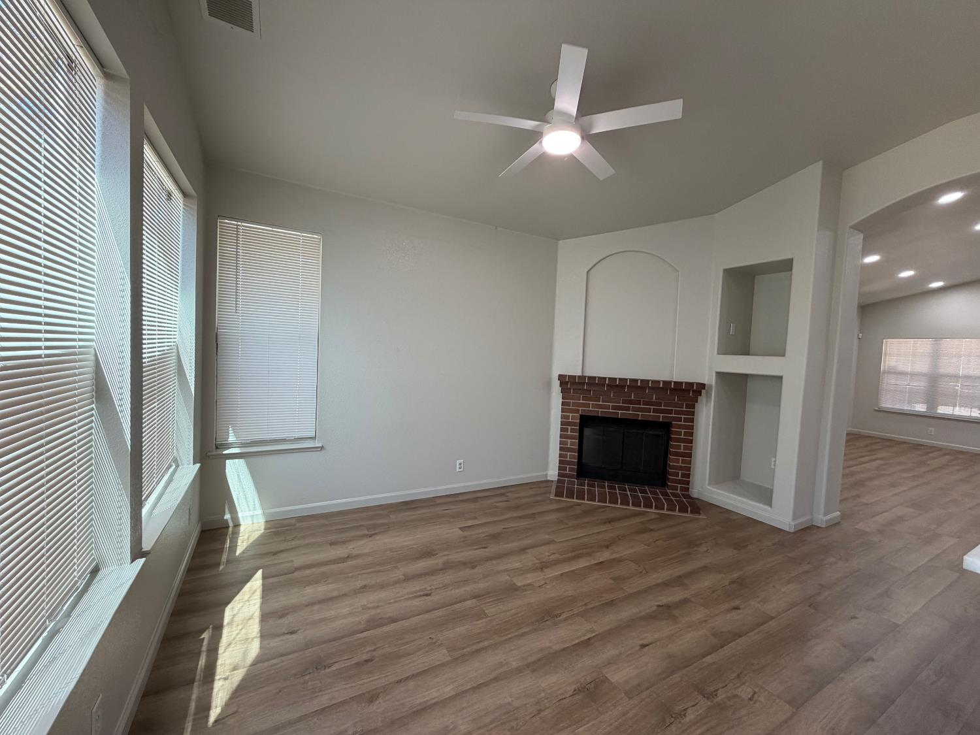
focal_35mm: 14
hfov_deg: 102.1
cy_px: 368
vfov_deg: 85.7
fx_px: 396
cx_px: 490
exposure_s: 1/120
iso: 160
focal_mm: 2.22
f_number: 2.2
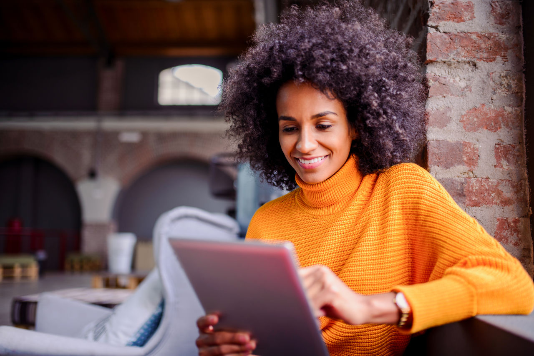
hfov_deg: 54.4
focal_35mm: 35
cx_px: 267
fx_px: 519
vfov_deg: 37.9
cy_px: 178
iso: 125
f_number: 1.4
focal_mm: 35
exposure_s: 1/250
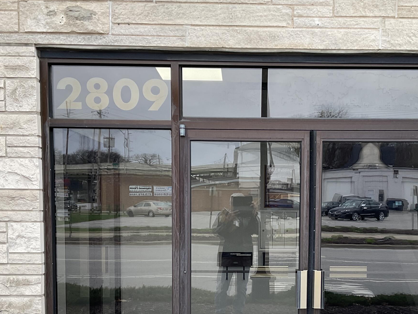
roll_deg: -0.5
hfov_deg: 38.0
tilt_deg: -4.8
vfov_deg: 28.6
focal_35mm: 50
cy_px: 245
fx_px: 604
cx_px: 251
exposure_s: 1/216
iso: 16
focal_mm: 3
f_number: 1.8
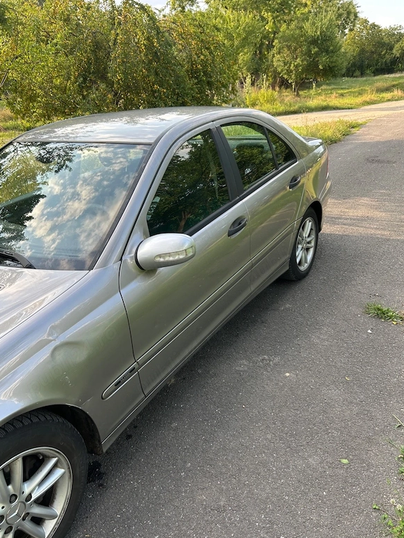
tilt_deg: -22.2
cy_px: 268
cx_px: 208
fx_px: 420
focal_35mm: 27
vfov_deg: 65.3
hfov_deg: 51.4
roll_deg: +4.3
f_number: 1.5
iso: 50
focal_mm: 5.7
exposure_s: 1/371
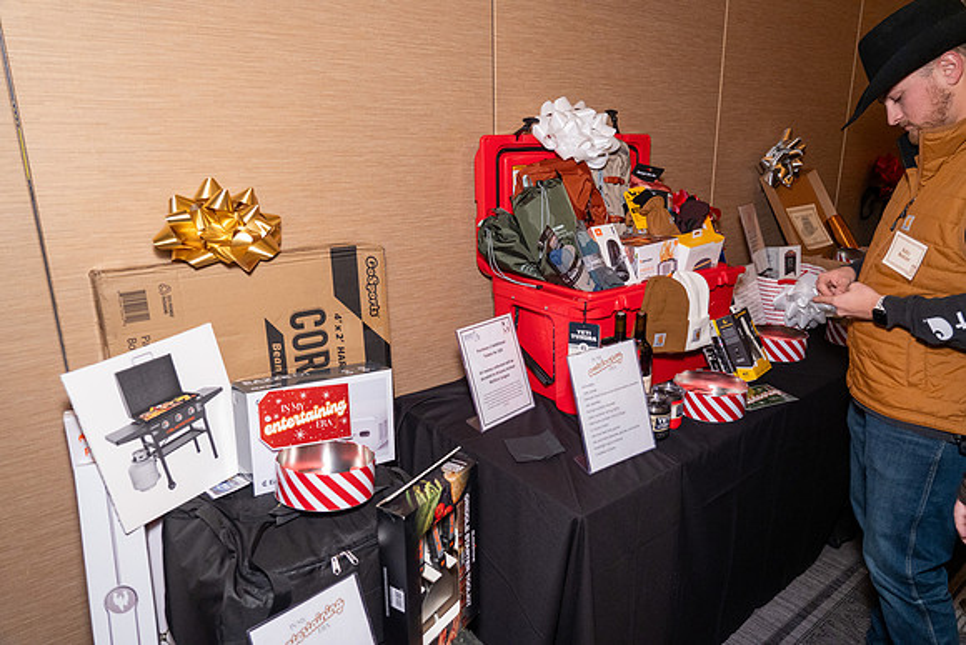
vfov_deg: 53.2
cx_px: 483
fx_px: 644
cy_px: 322
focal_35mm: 24
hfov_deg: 73.7
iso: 3200
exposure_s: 1/60
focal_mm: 24
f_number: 4
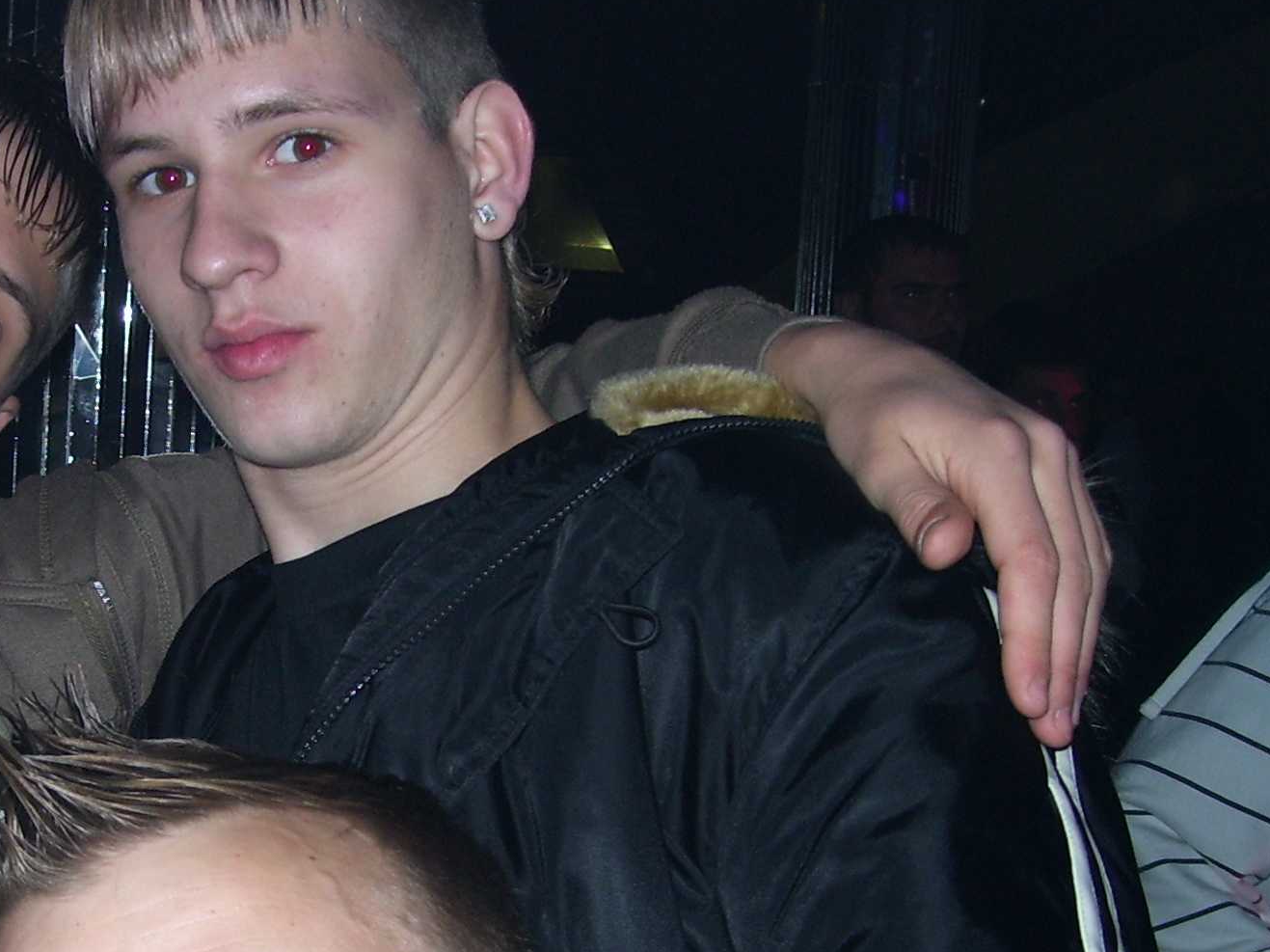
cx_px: 317
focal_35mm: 63
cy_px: 760
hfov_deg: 30.2
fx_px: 2311
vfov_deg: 23.0
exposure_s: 1/60
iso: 80
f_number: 2.7
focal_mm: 6
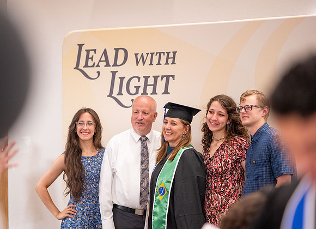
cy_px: 105
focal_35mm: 121
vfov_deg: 12.0
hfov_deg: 16.5
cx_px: 129
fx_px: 1089
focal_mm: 105
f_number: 1.4
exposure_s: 1/125
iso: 1000
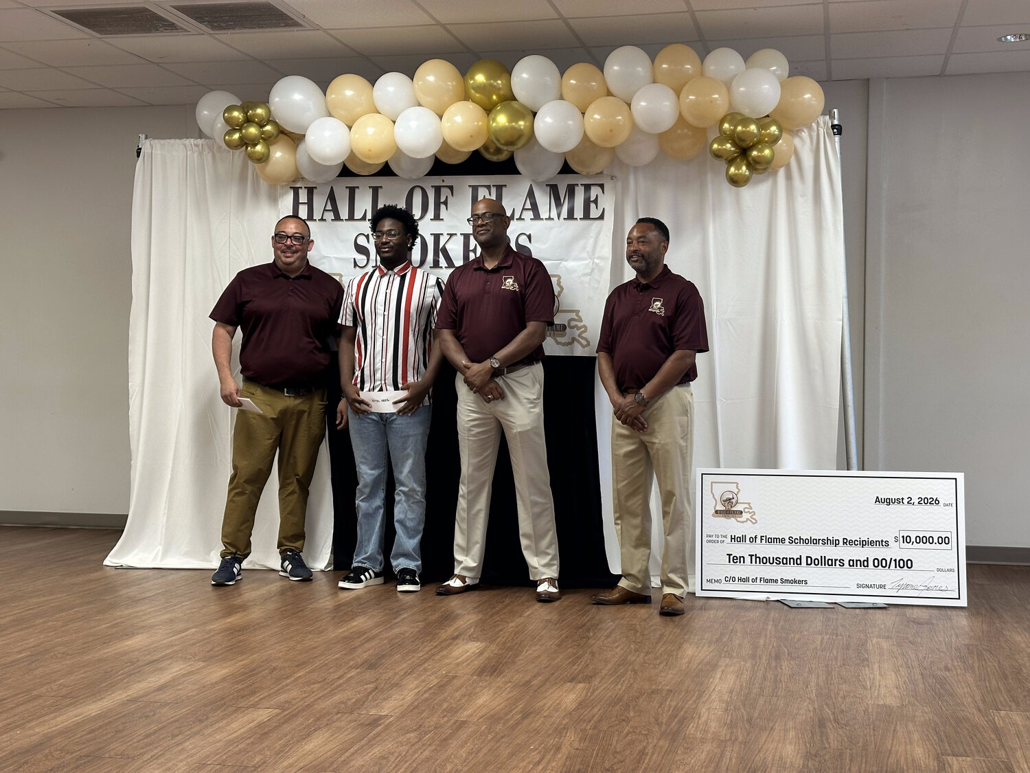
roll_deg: -0.5
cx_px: 515
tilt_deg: -1.2
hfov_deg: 39.7
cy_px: 386
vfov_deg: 30.3
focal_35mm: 48
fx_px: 1428
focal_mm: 6.86
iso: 80
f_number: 1.78
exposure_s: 1/50
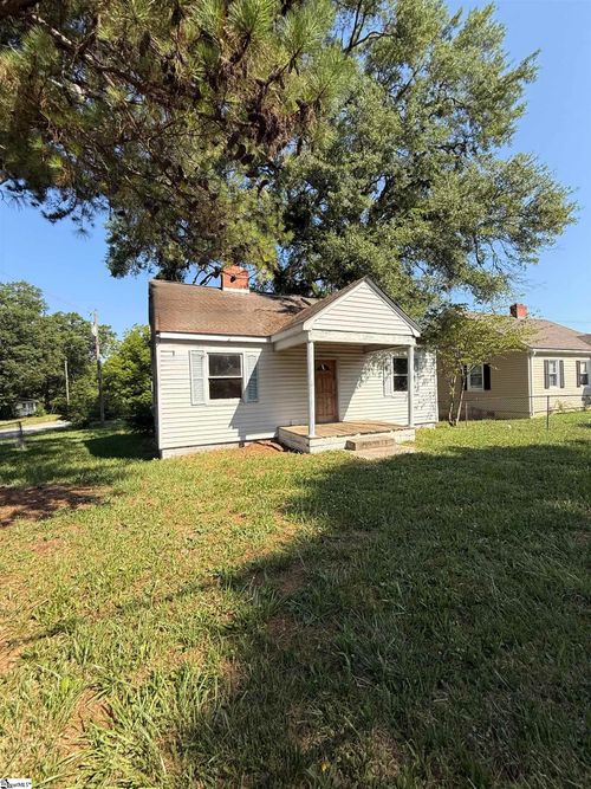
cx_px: 296
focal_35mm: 14
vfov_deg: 102.1
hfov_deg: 85.7
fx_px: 319
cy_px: 394
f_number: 2.2
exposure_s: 1/1572
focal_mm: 2.22
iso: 50
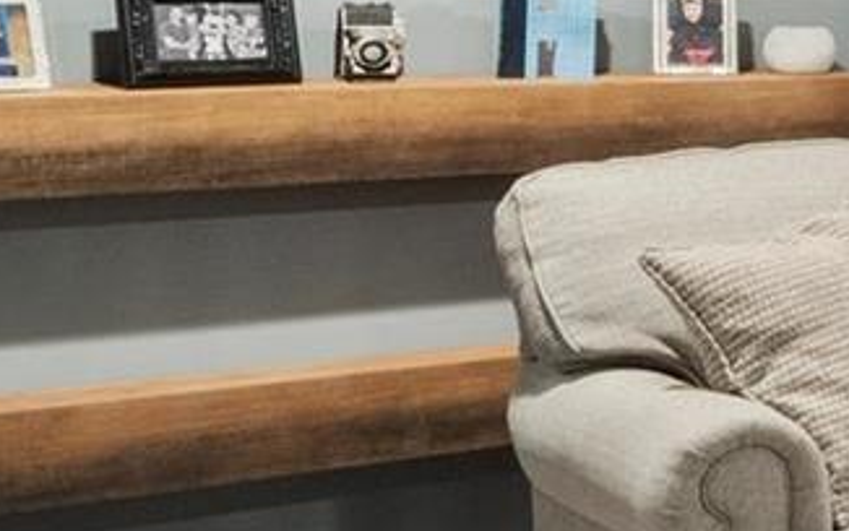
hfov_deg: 14.9
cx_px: 2000
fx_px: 2083
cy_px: 26
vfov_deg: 14.3
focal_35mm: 90
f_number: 8
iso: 400
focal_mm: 9
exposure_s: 1
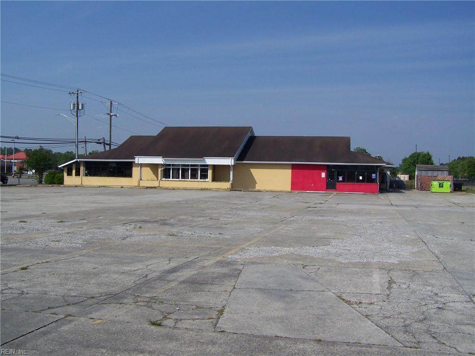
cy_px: 178
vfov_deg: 37.7
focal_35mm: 38
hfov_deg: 49.0
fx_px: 521
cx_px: 238
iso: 64
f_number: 4
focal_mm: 6.3
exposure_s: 1/1000
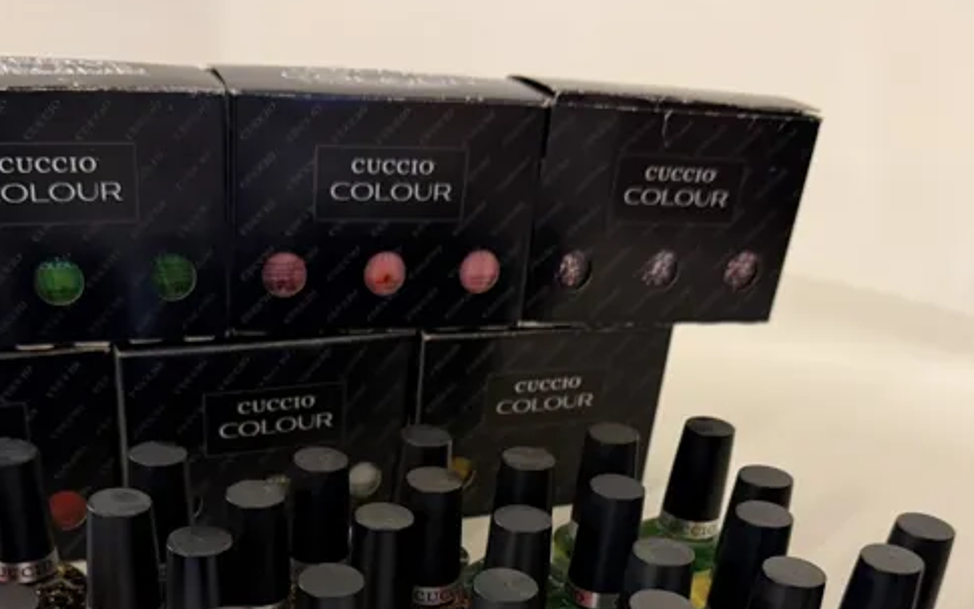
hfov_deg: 47.1
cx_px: 440
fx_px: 1115
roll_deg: -5.0
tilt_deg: -31.2
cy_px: 591
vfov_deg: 28.8
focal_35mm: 42
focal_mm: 6.76
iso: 500
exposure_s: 1/50
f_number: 1.78
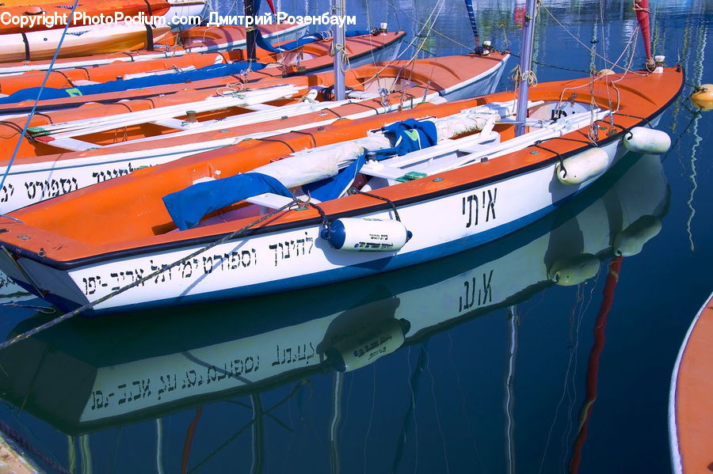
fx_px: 990
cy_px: 237
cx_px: 356
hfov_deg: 39.6
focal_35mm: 50
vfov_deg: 27.0
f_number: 9
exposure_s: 1/320
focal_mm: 50
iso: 250
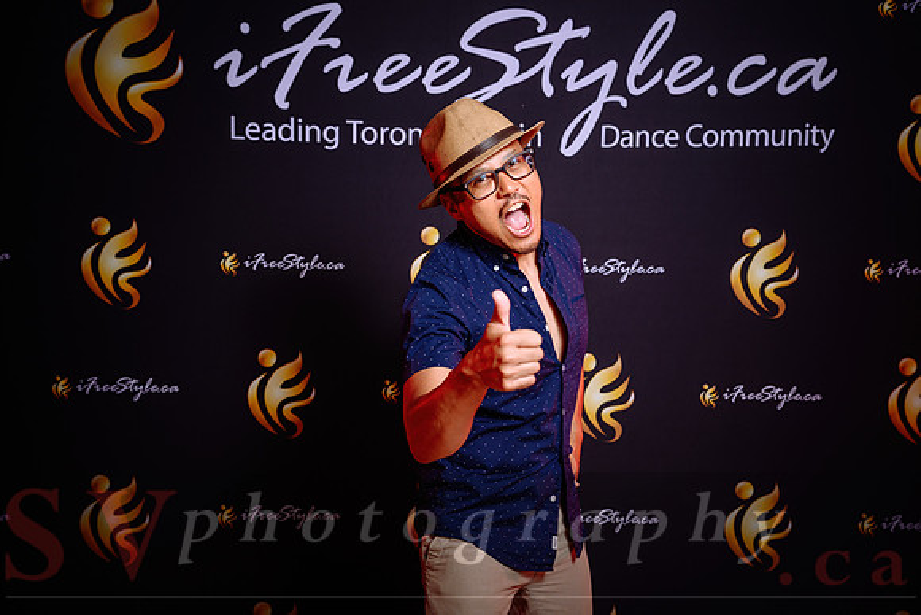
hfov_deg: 40.6
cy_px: 308
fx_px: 1245
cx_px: 457
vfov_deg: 27.7
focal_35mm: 49
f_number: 3.5
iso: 100
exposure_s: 1/160
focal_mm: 48
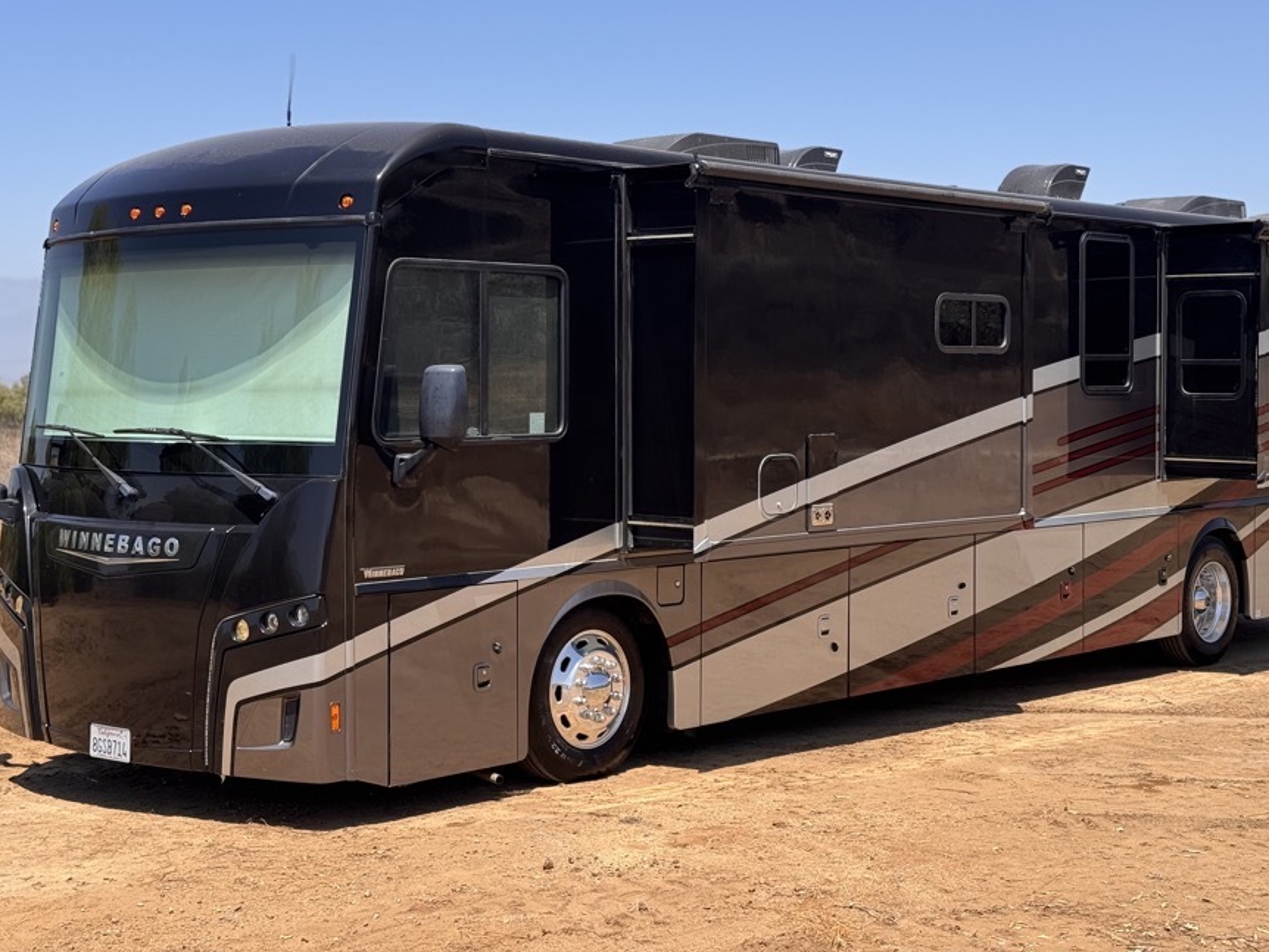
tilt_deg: -1.2
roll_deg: -0.5
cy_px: 388
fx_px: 2090
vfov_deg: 25.6
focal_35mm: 57
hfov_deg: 33.8
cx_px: 668
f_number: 1.78
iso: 64
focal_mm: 6.76
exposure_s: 1/3425
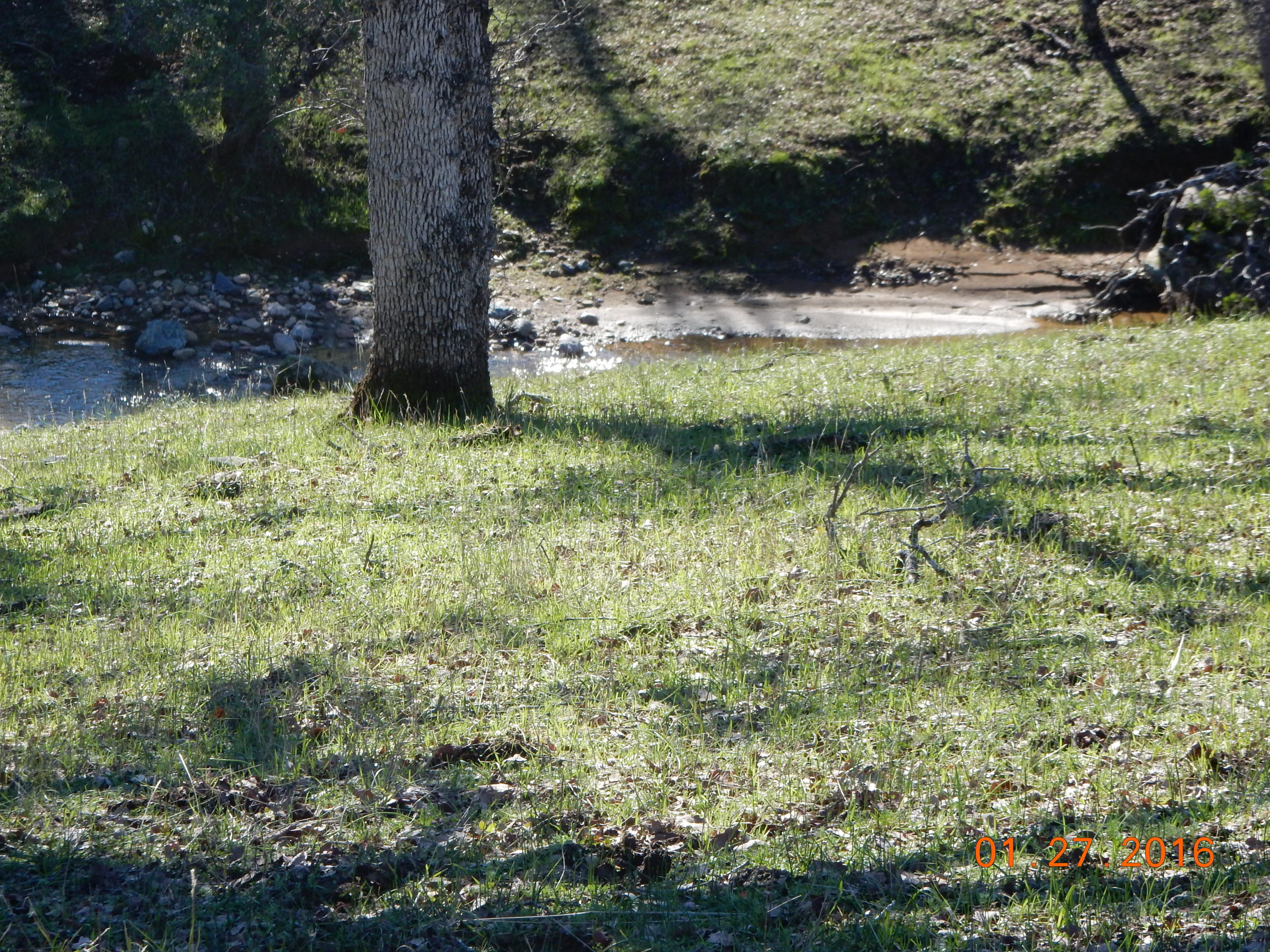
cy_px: 476
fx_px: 7081
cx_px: 635
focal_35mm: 193
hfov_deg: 10.2
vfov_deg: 7.7
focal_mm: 34.5
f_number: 6.3
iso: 125
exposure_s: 1/160
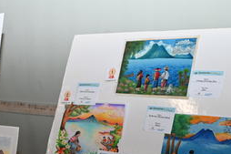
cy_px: 113
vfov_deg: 19.6
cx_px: 25
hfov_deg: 28.2
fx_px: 442
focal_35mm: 69
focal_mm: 35
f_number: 4
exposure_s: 1/60
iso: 450
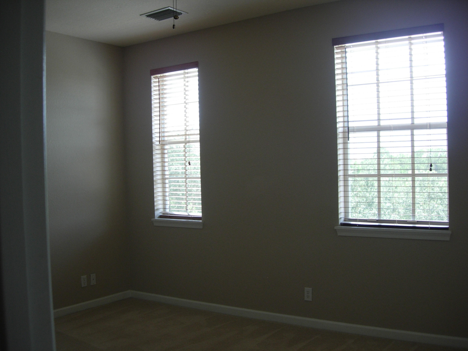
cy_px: 176
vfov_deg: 37.7
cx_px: 234
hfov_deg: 49.0
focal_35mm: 38
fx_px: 514
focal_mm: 7.8
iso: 64
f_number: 2.8
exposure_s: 1/76.1
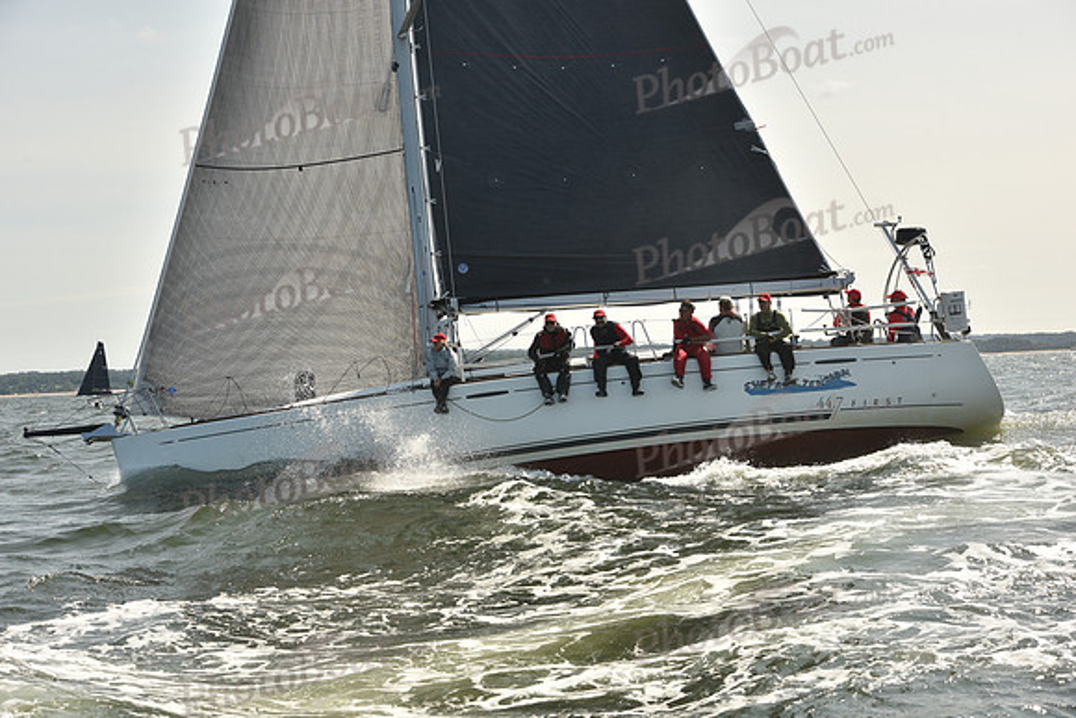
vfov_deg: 19.5
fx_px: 2093
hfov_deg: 28.8
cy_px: 359
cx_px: 538
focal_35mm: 70
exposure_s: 1/800
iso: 250
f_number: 9
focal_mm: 70
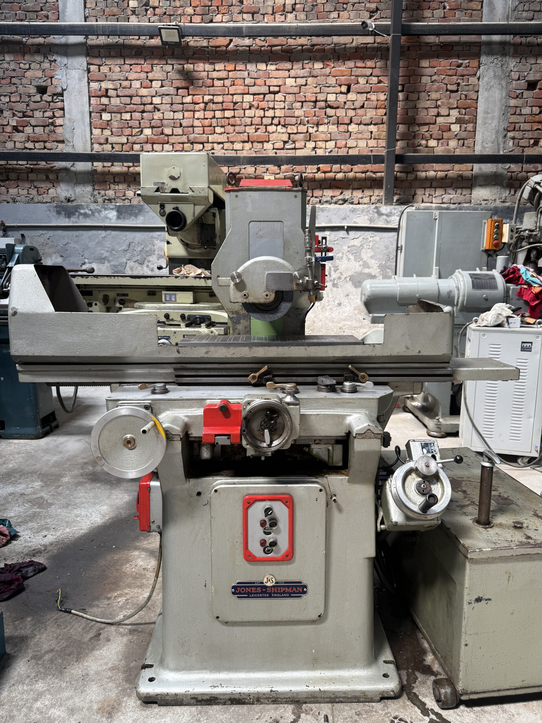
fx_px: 501
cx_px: 271
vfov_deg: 71.6
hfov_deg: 56.8
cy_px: 362
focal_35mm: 24
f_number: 1.78
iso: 100
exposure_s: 1/121
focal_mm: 6.76
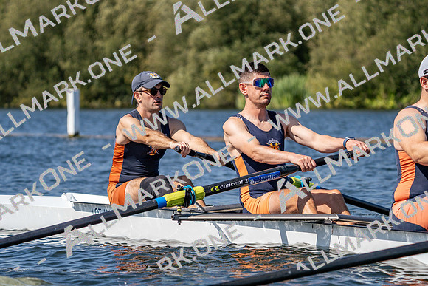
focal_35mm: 200
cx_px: 214
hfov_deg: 10.3
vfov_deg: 6.9
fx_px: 2378
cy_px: 143
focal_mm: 200
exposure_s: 1/2000
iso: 200
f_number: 5.6
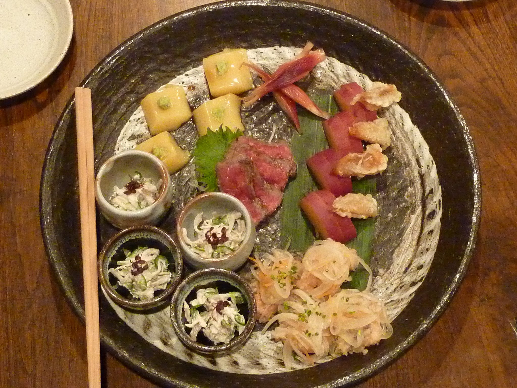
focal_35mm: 58
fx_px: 866
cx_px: 258
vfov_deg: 25.2
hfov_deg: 33.2
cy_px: 194
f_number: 3.5
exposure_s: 1/13
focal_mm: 5.3
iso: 800
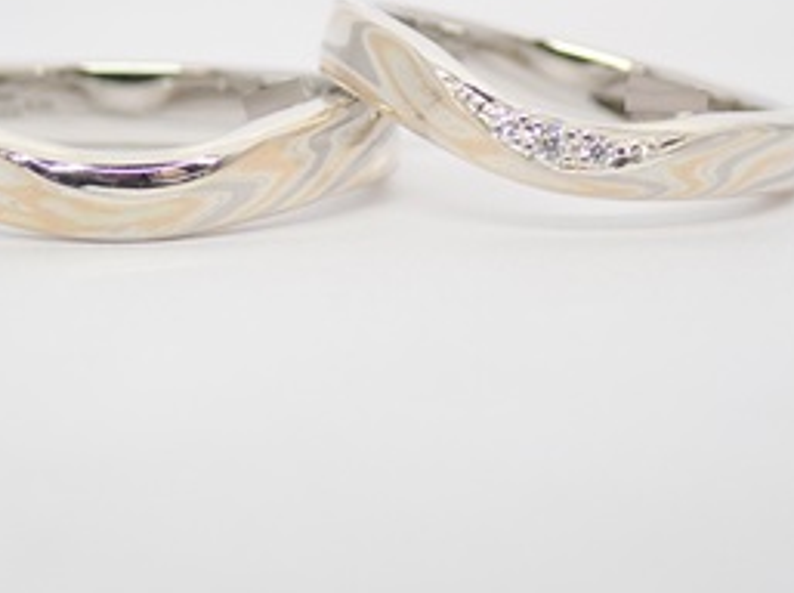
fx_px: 3092
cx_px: 324
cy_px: 125
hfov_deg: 14.6
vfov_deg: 10.9
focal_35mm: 135
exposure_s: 1/100
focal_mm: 13.65
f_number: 4.1
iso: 200
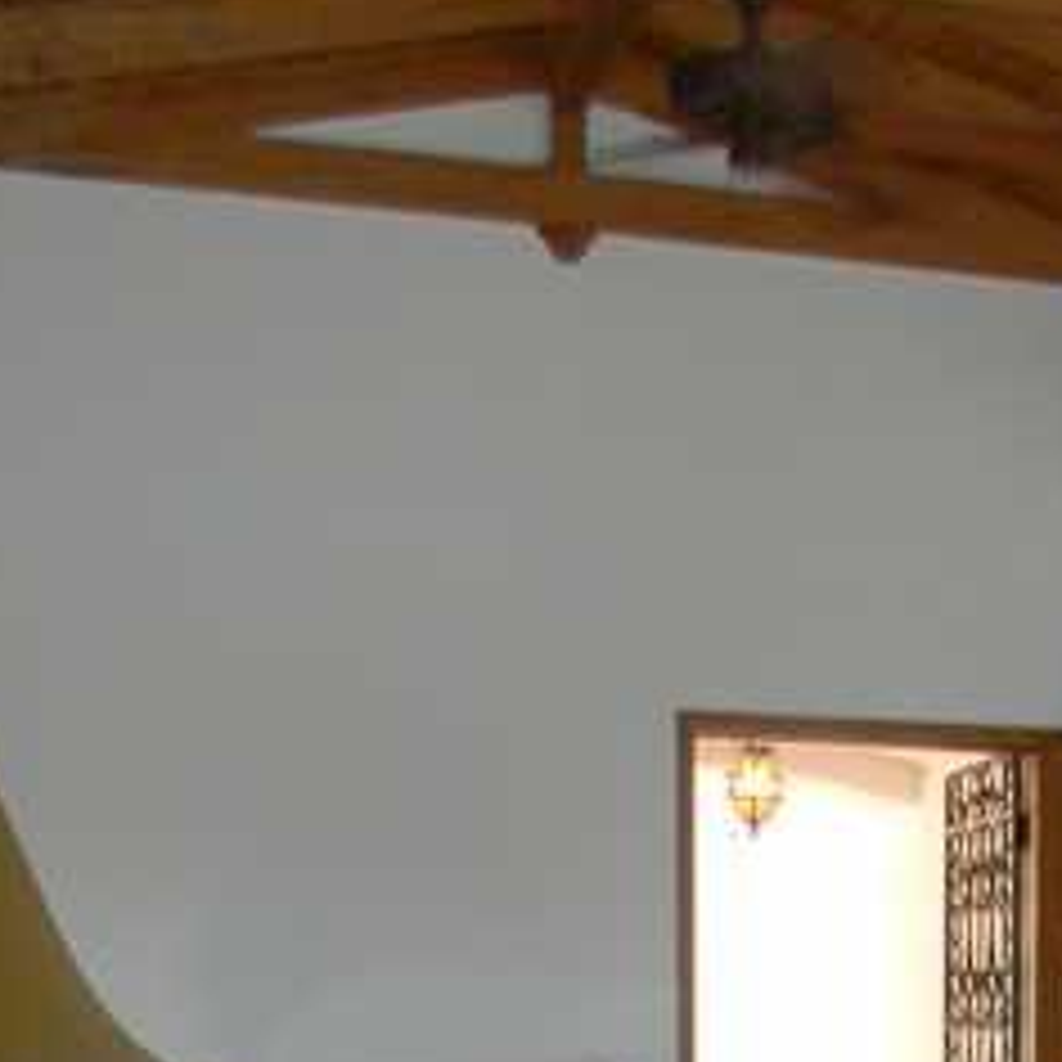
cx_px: 1264
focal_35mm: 84
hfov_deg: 19.5
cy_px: 1246
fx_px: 2916
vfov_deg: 19.5
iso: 112
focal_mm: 5
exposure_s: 1/46
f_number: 3.5
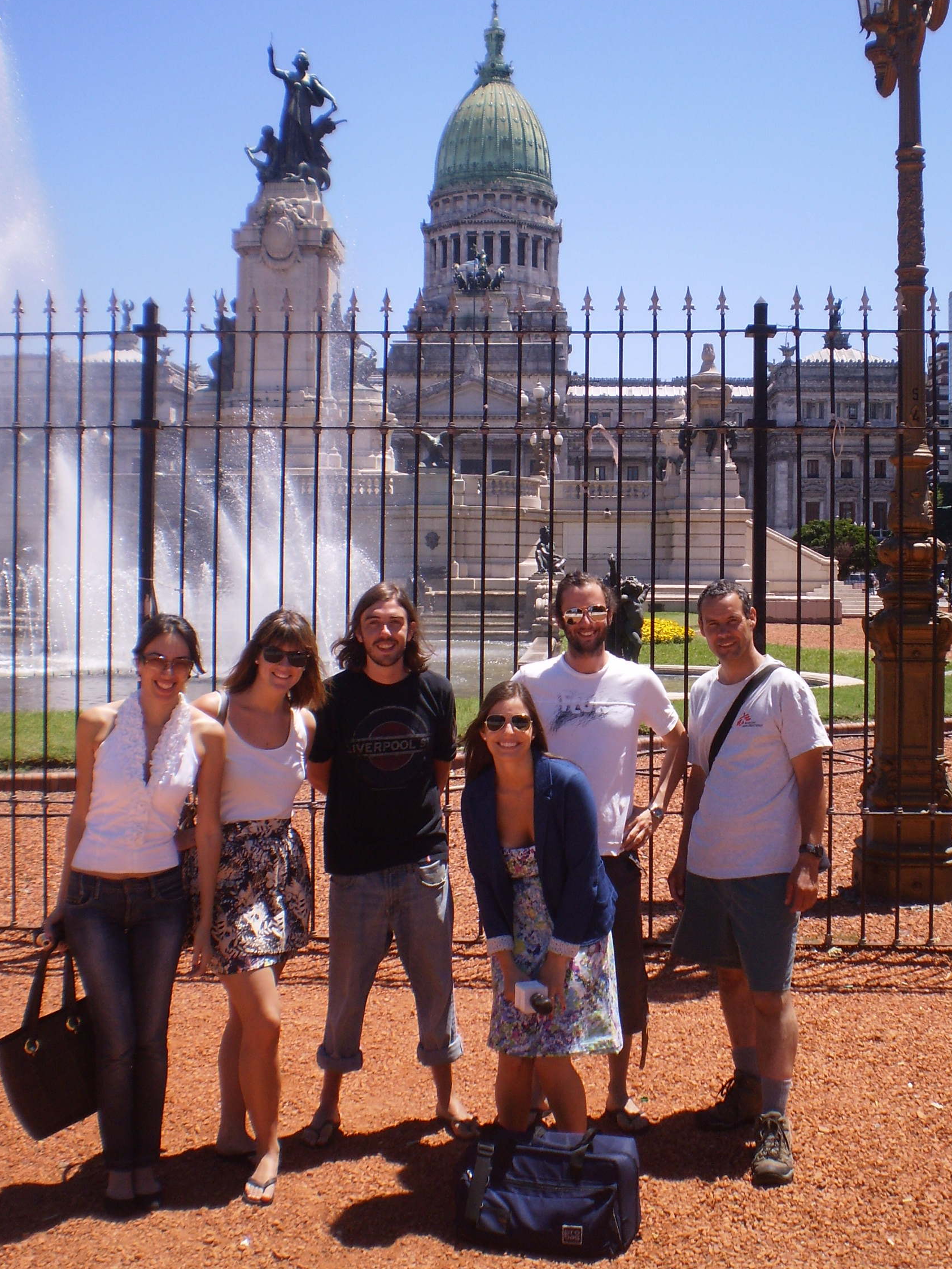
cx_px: 476
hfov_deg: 35.1
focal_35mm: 41
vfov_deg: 45.8
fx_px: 1503
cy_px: 611
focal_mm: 6.3
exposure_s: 1/500
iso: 64
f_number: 4.6
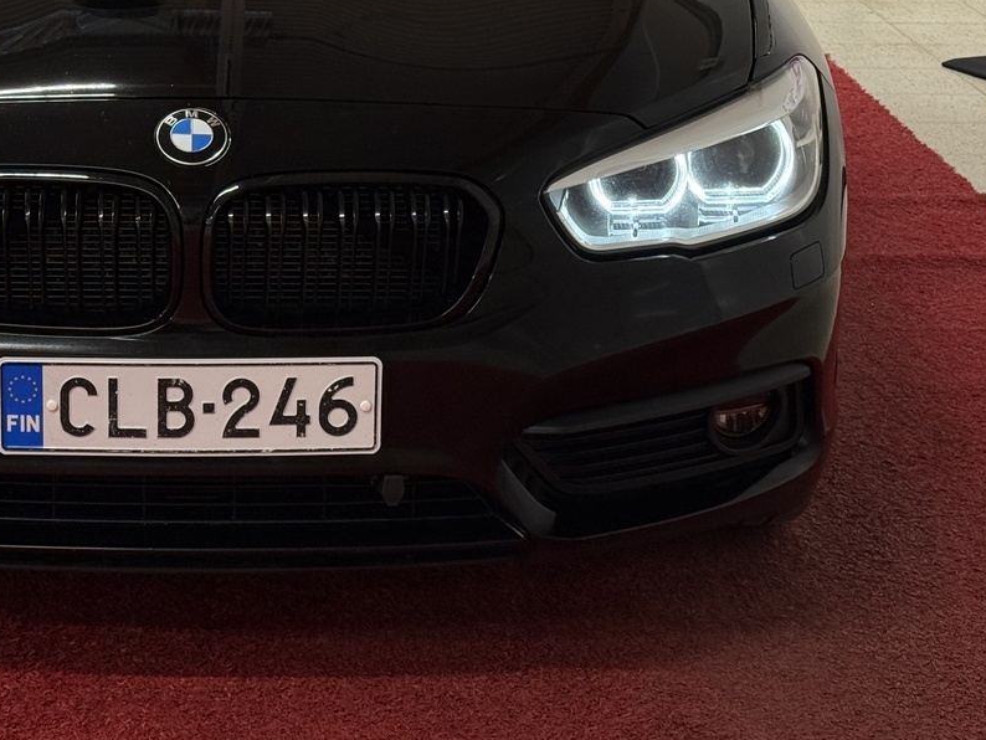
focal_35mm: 87
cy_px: 89
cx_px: 204
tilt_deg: -12.6
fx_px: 2479
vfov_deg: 16.8
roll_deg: -0.1
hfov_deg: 22.2
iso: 100
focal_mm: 6.76
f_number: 1.78
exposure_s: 1/125
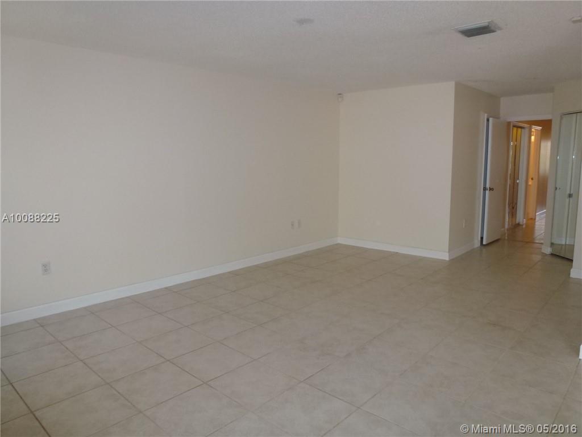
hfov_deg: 71.6
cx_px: 291
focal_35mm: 24
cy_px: 218
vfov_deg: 56.8
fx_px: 404
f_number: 3.3
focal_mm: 4.3
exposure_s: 1/60
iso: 200
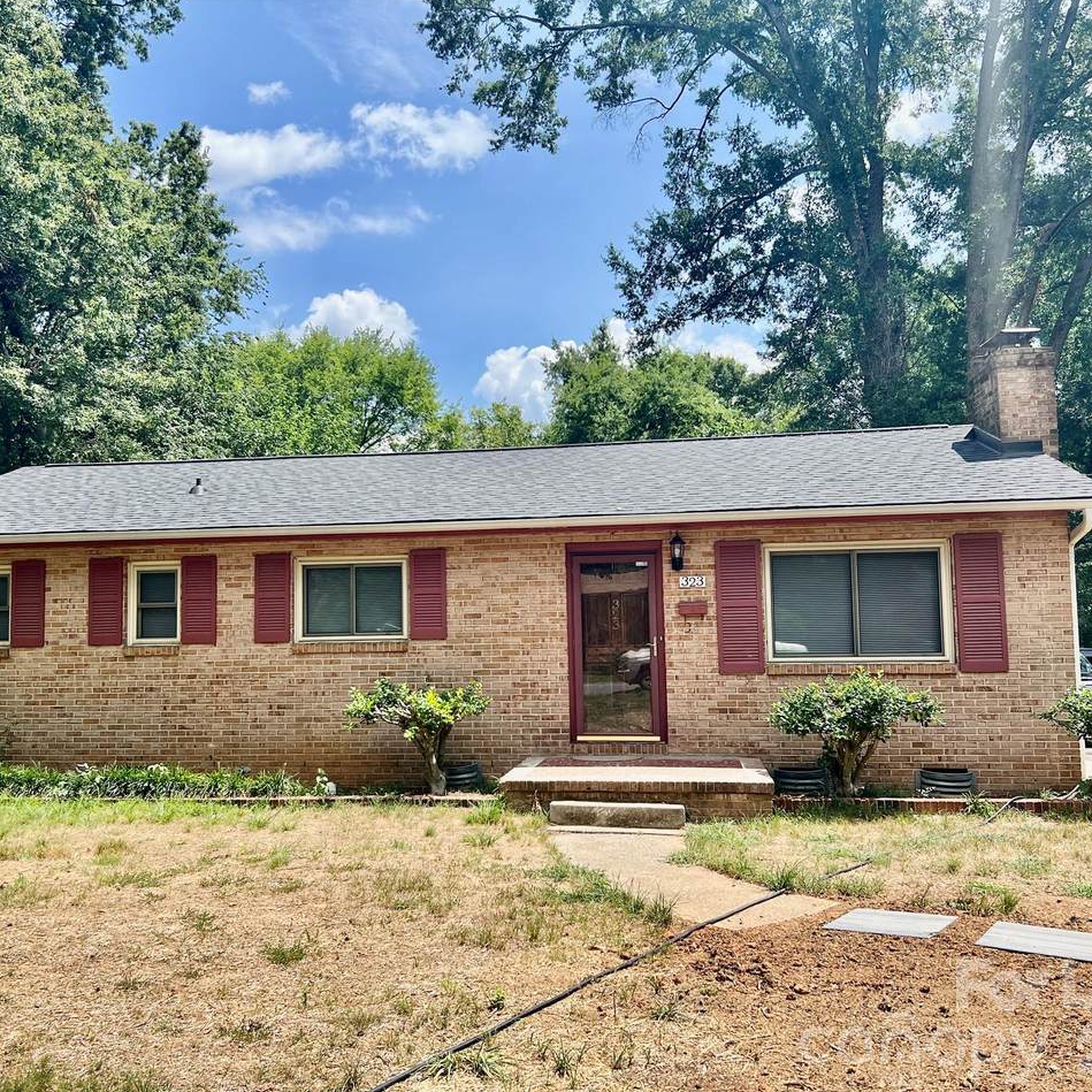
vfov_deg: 52.5
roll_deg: +0.8
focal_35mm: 31
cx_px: 496
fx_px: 1106
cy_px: 548
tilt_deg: +3.8
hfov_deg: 52.5
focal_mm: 5.7
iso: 50
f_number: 1.5
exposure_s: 1/2994
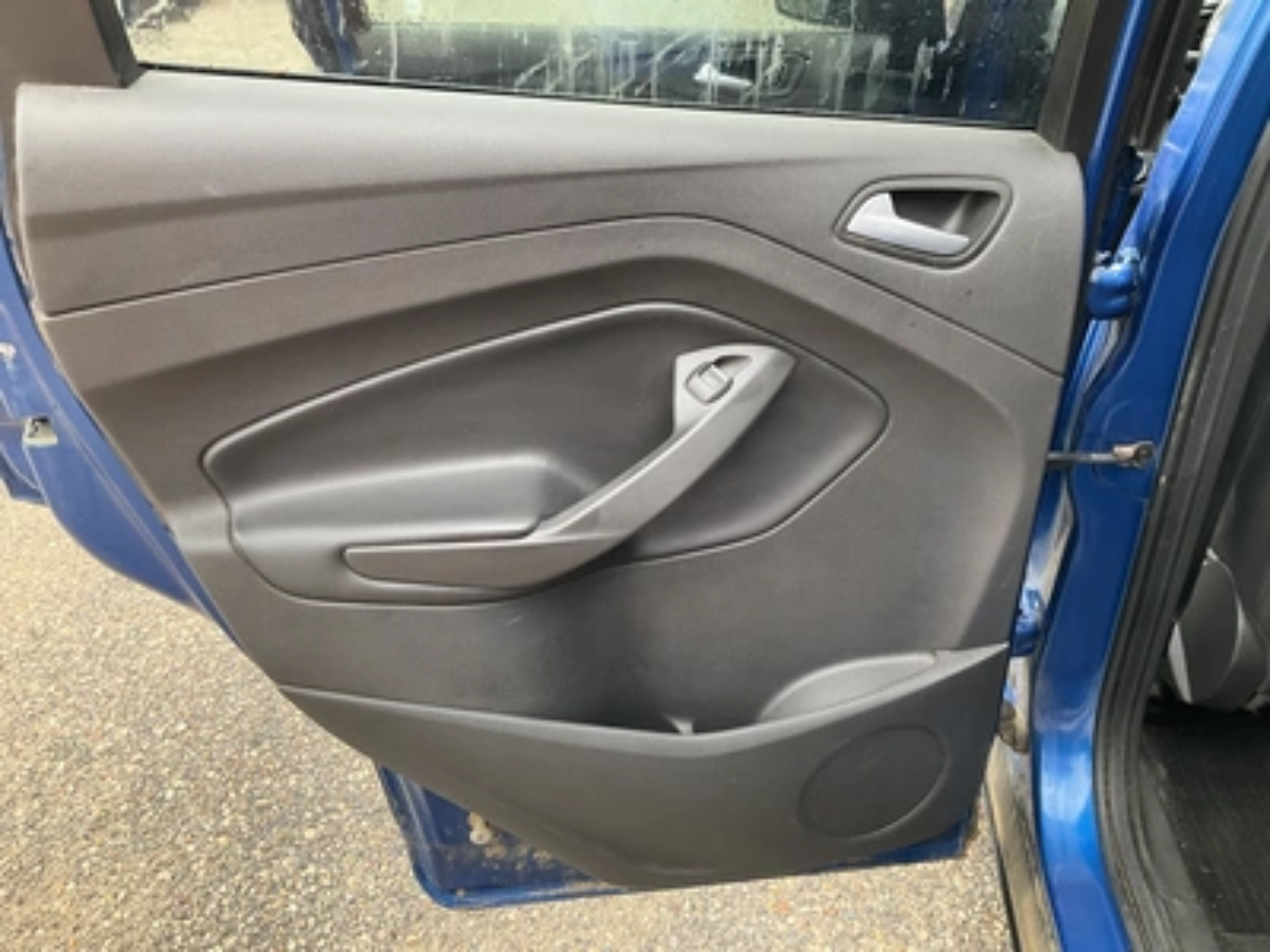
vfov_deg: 48.2
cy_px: 476
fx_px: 1064
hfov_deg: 61.7
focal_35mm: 29
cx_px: 635
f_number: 1.8
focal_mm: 3
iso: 64
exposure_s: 1/74
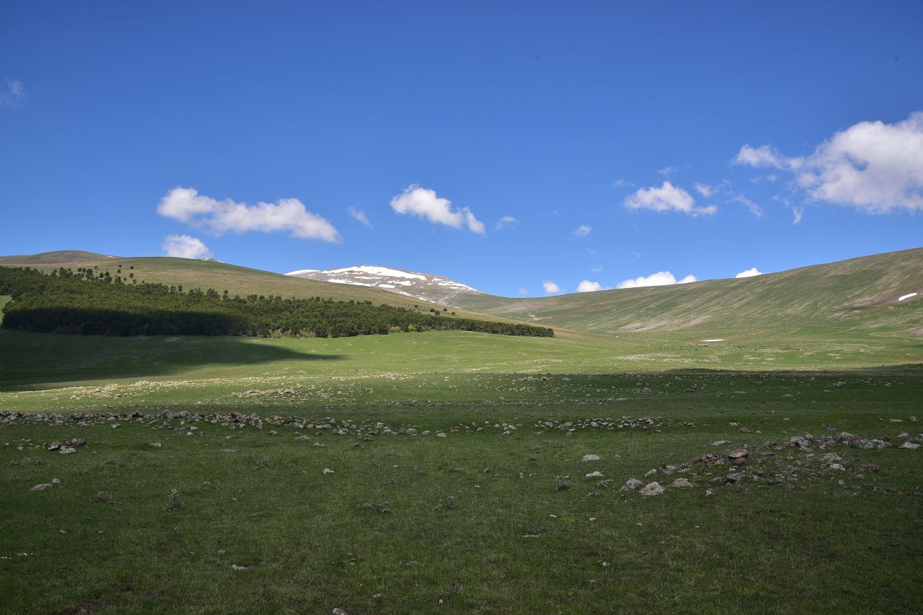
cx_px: 462
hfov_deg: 39.6
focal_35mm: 50
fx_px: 1282
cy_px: 308
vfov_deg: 27.0
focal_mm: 50
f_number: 11
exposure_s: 1/125
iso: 100
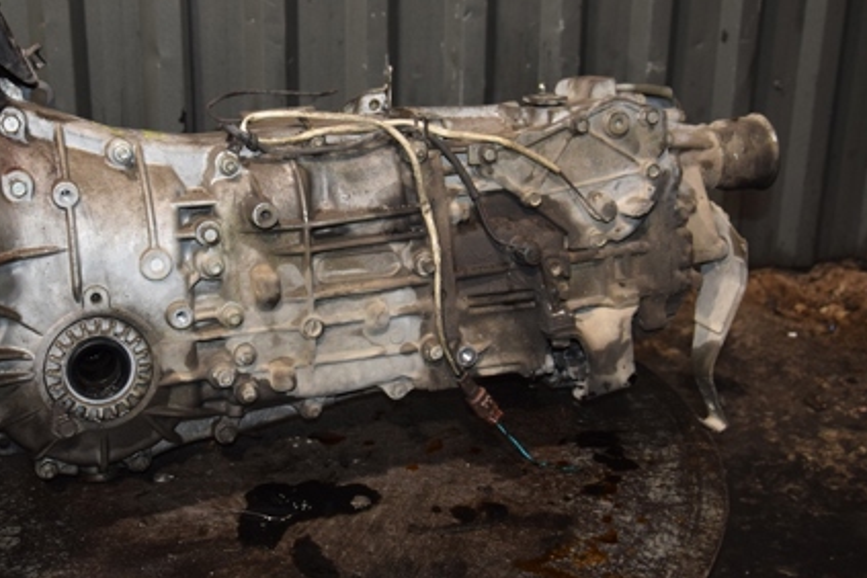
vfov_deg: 22.9
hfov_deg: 33.7
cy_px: 197
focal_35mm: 59
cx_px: 320
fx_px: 1421
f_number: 5
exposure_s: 1/60
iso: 800
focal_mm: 26
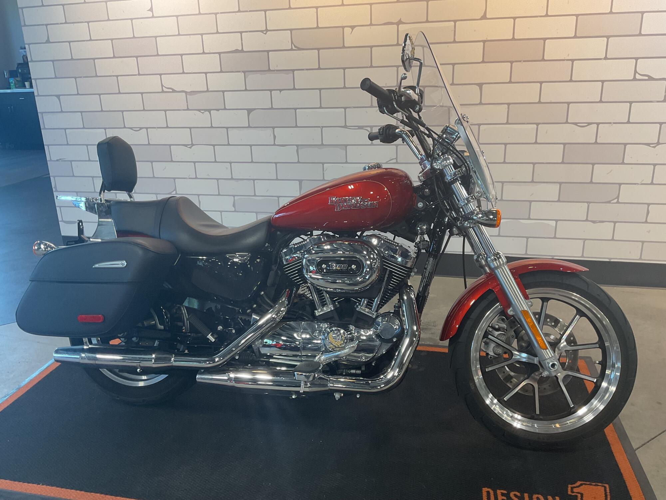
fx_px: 558
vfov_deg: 48.2
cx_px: 333
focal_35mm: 29
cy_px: 250
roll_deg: +3.4
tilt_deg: -18.9
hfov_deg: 61.7
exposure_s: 1/50
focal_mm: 3
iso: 40
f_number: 1.8
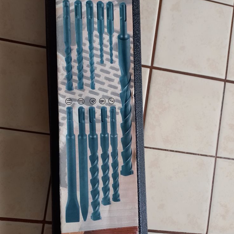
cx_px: 128
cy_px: 118
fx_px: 229
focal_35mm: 30
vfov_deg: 54.0
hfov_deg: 53.9
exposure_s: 1/49
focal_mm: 4.65
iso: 250
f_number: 1.8
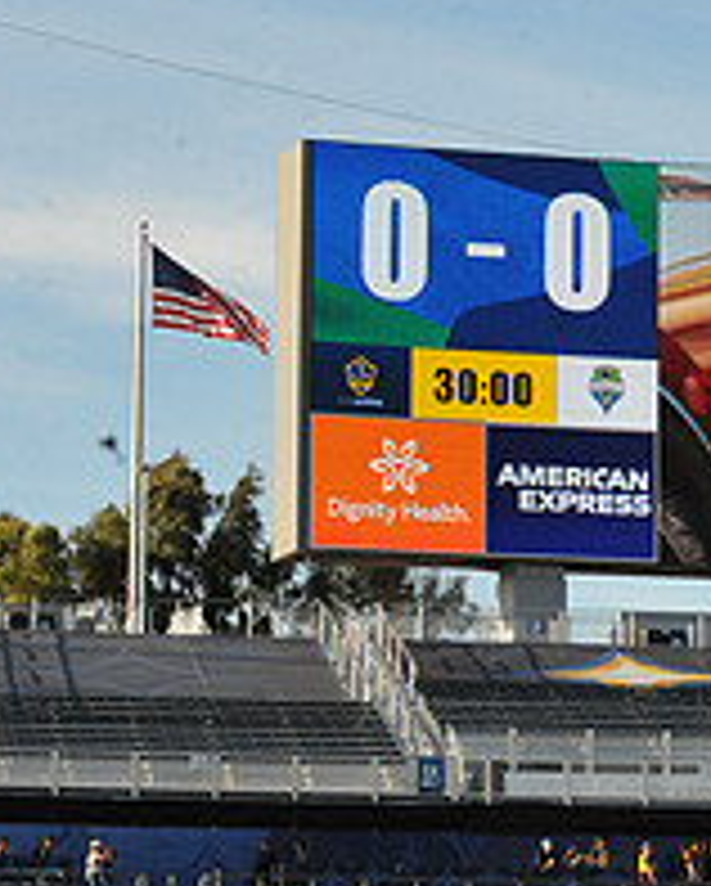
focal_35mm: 221
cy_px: 337
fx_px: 5804
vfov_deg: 8.7
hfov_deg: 6.9
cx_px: 1026
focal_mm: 80
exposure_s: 1/800
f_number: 14
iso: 1600
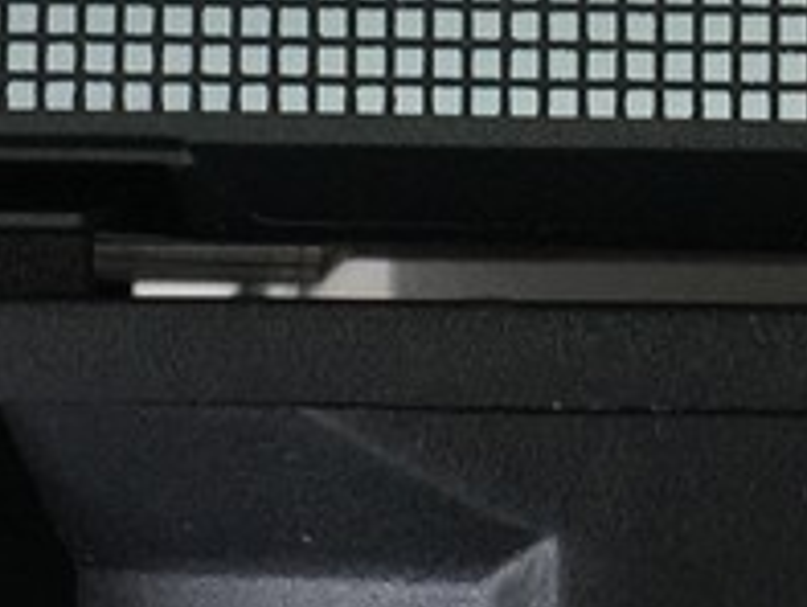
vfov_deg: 6.9
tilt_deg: -81.6
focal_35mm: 212
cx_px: 520
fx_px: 4945
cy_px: -230
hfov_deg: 9.3
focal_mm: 4.15
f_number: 2.2
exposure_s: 1/100
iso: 40
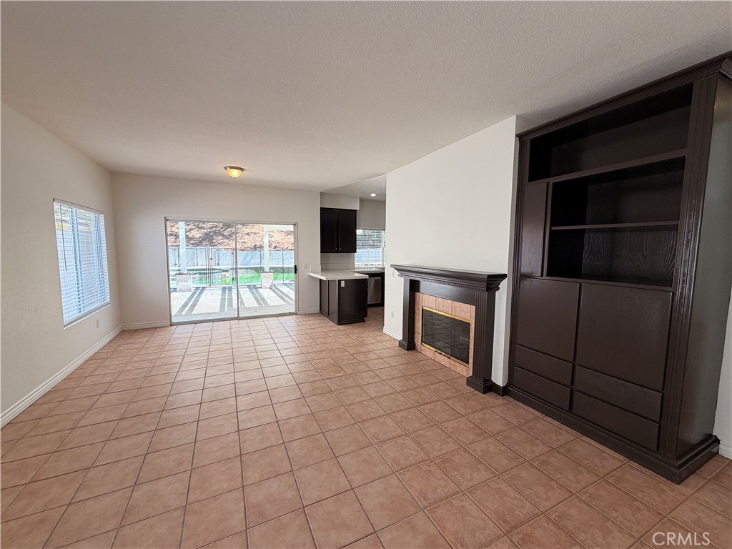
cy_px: 274
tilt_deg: -4.8
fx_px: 296
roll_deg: -0.3
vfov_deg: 85.7
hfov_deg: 102.1
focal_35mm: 14
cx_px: 366
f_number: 2.2
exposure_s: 1/120
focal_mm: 2.22
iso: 50
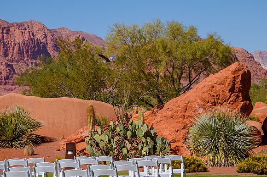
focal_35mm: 131
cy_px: 59
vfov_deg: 10.5
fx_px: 970
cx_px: 121
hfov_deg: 15.7
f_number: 6.3
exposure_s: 1/640
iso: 200
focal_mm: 98
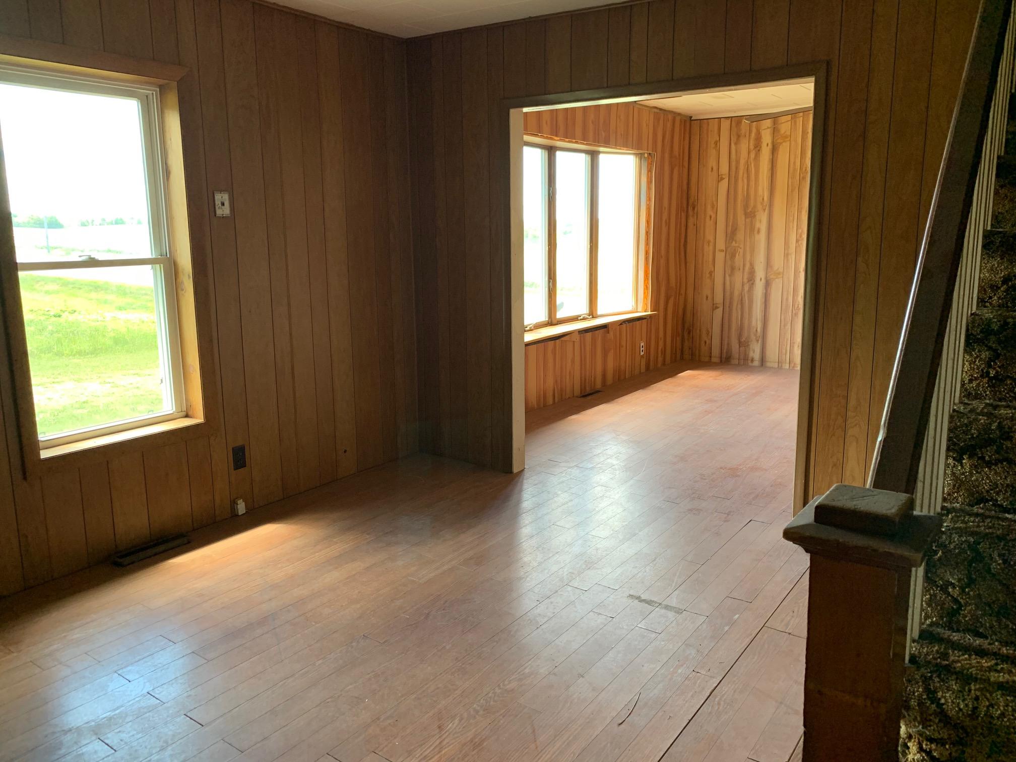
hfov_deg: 67.3
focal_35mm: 26
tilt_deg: -10.6
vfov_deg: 53.1
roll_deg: +1.2
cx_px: 508
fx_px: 763
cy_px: 381
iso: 100
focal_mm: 4.25
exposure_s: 1/64
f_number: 1.8
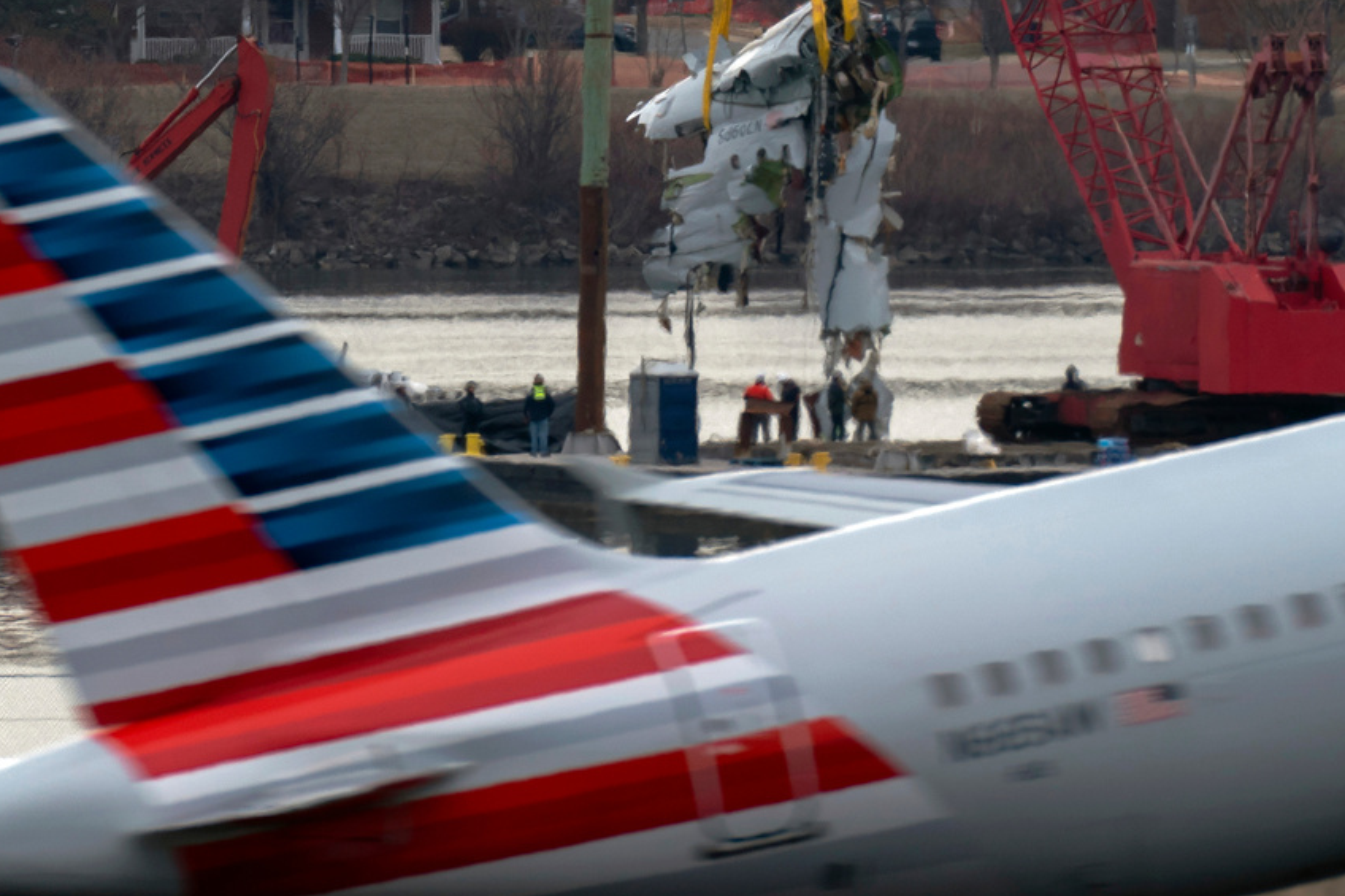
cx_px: 652
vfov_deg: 1.4
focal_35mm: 1014
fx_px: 37874
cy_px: 431
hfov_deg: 2.0
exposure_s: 1/250
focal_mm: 840
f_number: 8
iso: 160
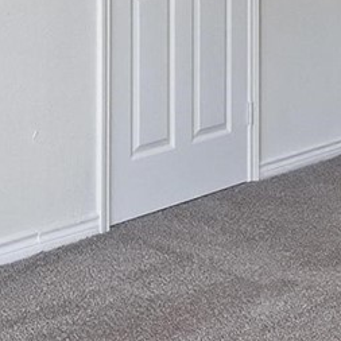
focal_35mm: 102
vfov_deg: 15.2
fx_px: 1137
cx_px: 62
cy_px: -230
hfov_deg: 16.9
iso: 640
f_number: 7.1
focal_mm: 14
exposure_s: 1/800
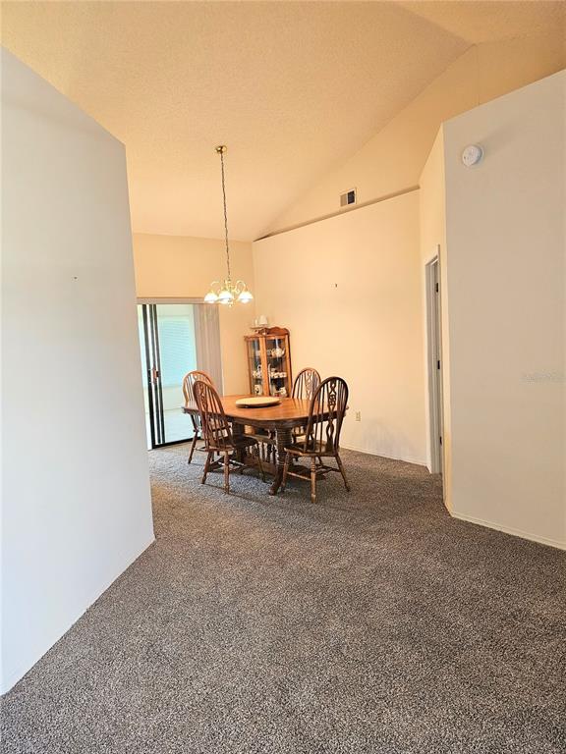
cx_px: 283
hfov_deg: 58.9
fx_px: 501
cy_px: 377
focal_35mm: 23
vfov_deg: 73.9
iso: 500
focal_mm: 6.3
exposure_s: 1/120
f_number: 1.7
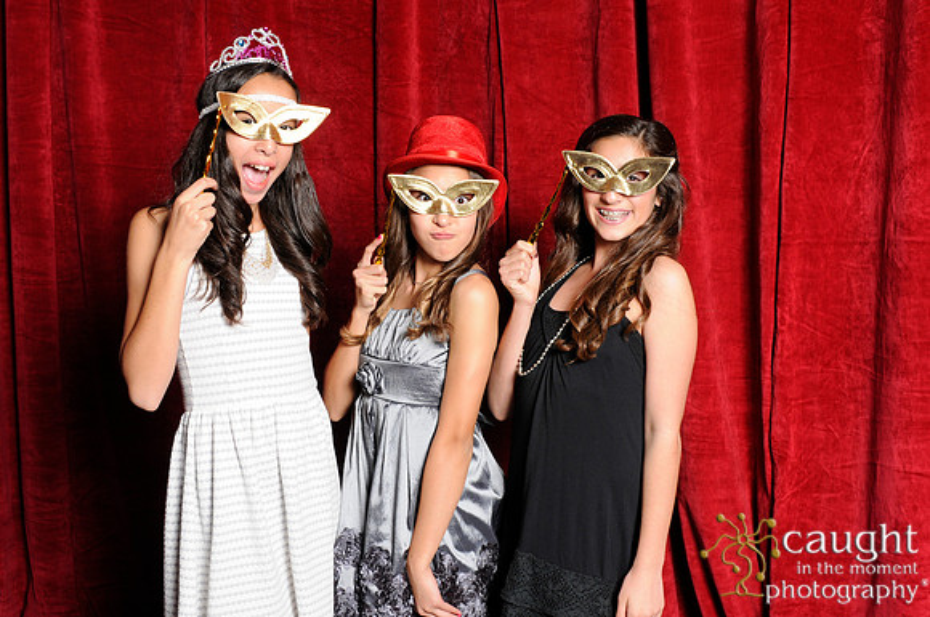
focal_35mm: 42
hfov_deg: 46.5
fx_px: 1083
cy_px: 308
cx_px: 465
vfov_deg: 31.8
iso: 400
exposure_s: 1/60
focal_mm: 28
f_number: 8
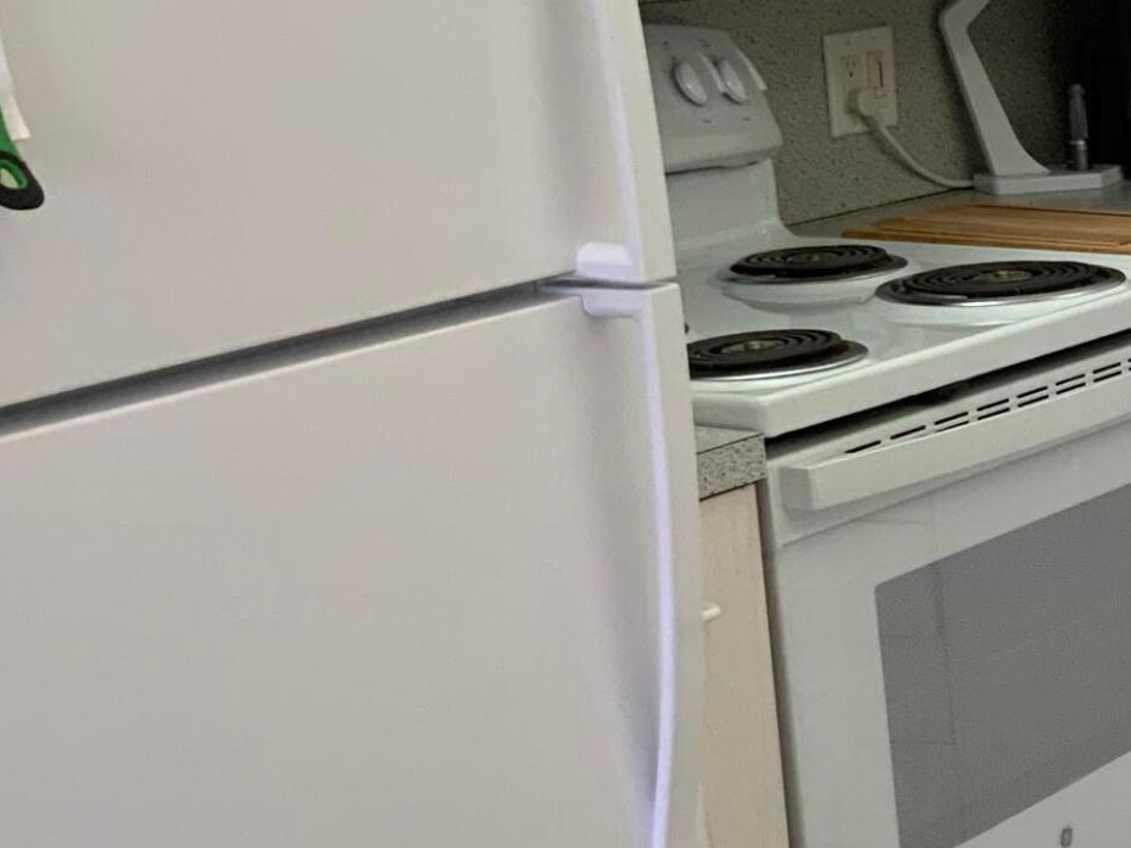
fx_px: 2941
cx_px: 1733
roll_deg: -0.6
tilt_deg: -16.3
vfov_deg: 16.4
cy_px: 568
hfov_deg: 18.9
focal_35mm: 90
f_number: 1.8
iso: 64
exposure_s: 1/120
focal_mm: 3
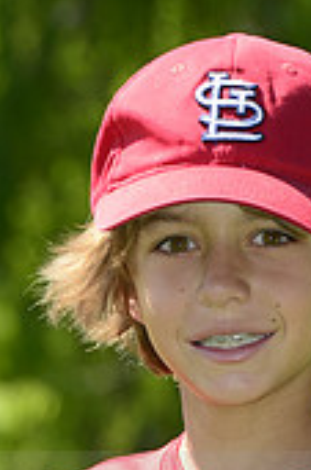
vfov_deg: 3.0
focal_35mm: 680
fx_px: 8865
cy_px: 489
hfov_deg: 2.0
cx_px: 175
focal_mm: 200
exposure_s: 1/160
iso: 200
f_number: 10
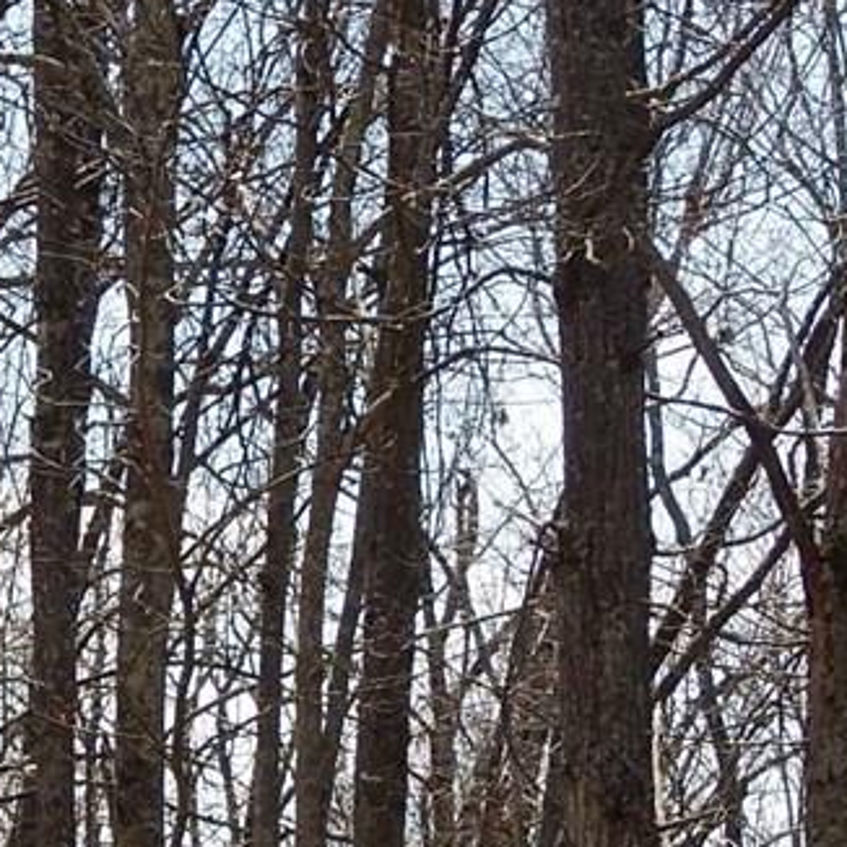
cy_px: 863
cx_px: 169
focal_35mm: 289
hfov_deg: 6.1
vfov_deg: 6.0
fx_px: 8000
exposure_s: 1/400
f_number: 4.5
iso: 125
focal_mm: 18.7
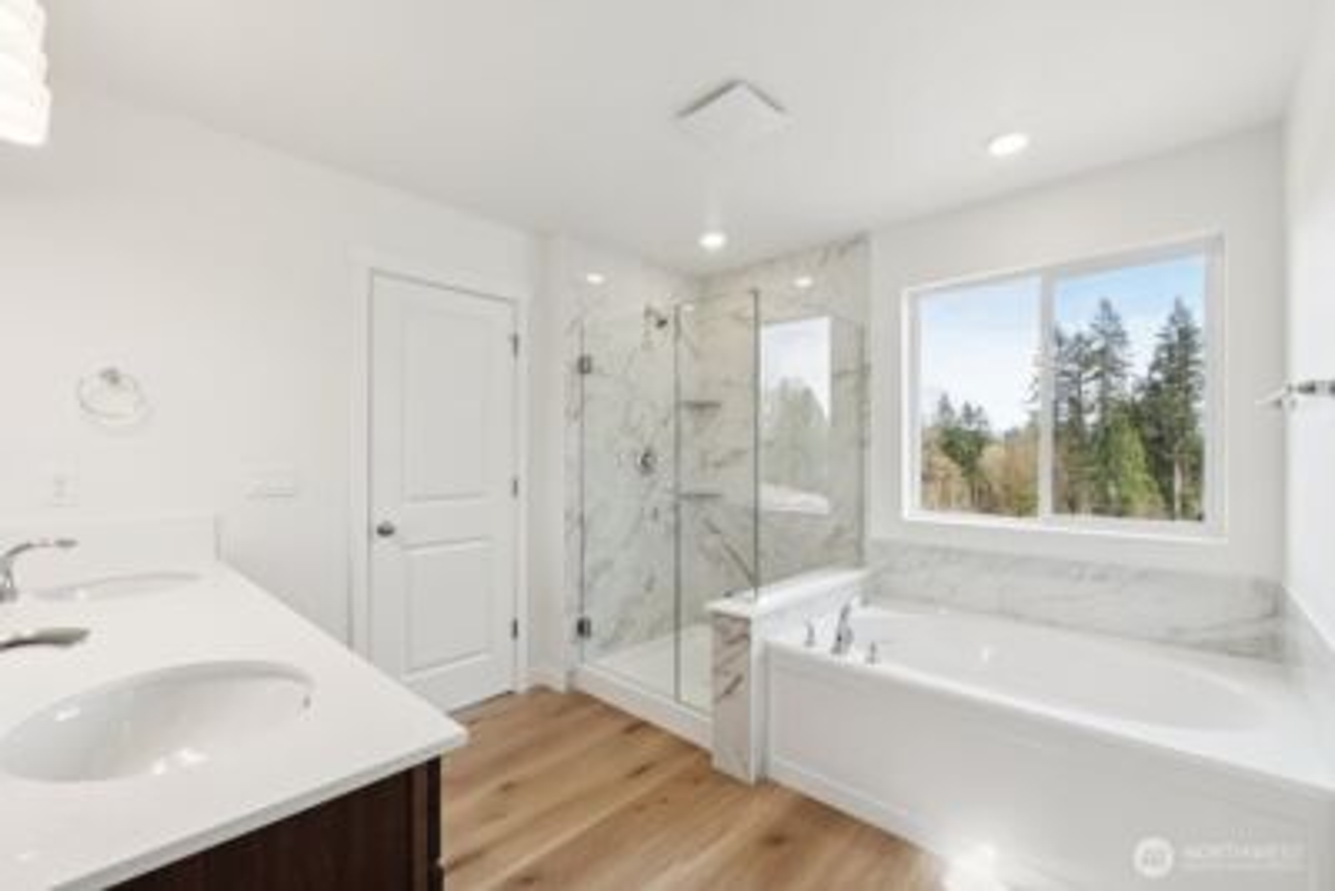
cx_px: 668
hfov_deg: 100.4
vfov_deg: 77.4
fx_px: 556
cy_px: 446
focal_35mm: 15
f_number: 10
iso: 250
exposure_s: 1/30
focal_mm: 10
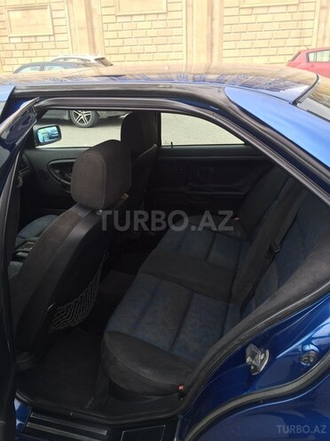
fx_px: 369
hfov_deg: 48.2
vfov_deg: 61.7
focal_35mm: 29
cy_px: 220
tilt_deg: -24.9
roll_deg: +3.4
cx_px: 165
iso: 40
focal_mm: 4.15
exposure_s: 1/100
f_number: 2.2
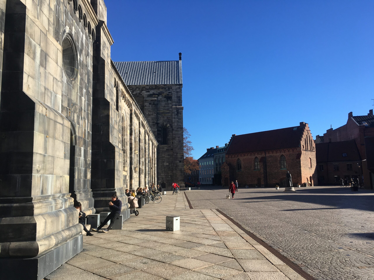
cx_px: 187
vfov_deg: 48.2
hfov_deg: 61.7
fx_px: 313
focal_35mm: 29
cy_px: 140
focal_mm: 4.15
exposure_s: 1/1099
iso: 25
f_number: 2.2
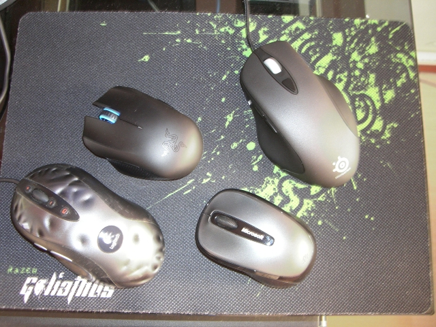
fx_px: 479
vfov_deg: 37.7
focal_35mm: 38
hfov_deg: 49.0
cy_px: 164
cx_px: 218
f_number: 2.7
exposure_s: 1/60
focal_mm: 6.2
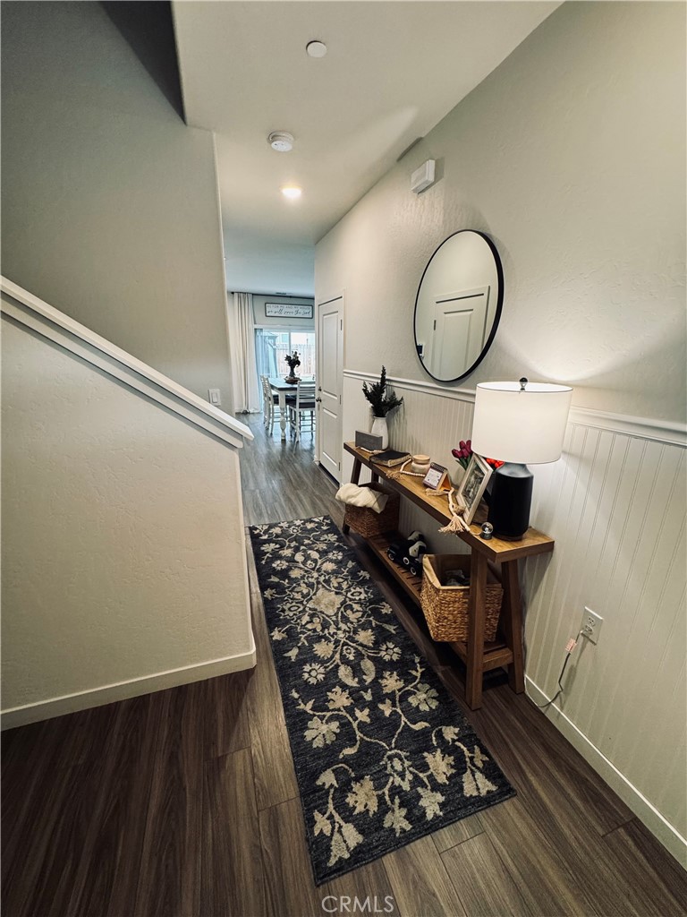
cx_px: 344
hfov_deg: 85.7
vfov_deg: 102.1
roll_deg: -0.1
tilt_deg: -15.9
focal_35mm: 14
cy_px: 458
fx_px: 370
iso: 250
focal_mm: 2.22
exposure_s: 1/60
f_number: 2.2
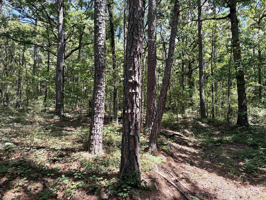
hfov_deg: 67.3
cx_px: 133
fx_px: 200
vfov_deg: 53.1
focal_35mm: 26
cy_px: 100
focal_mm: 5.96
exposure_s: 1/328
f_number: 1.6
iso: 50
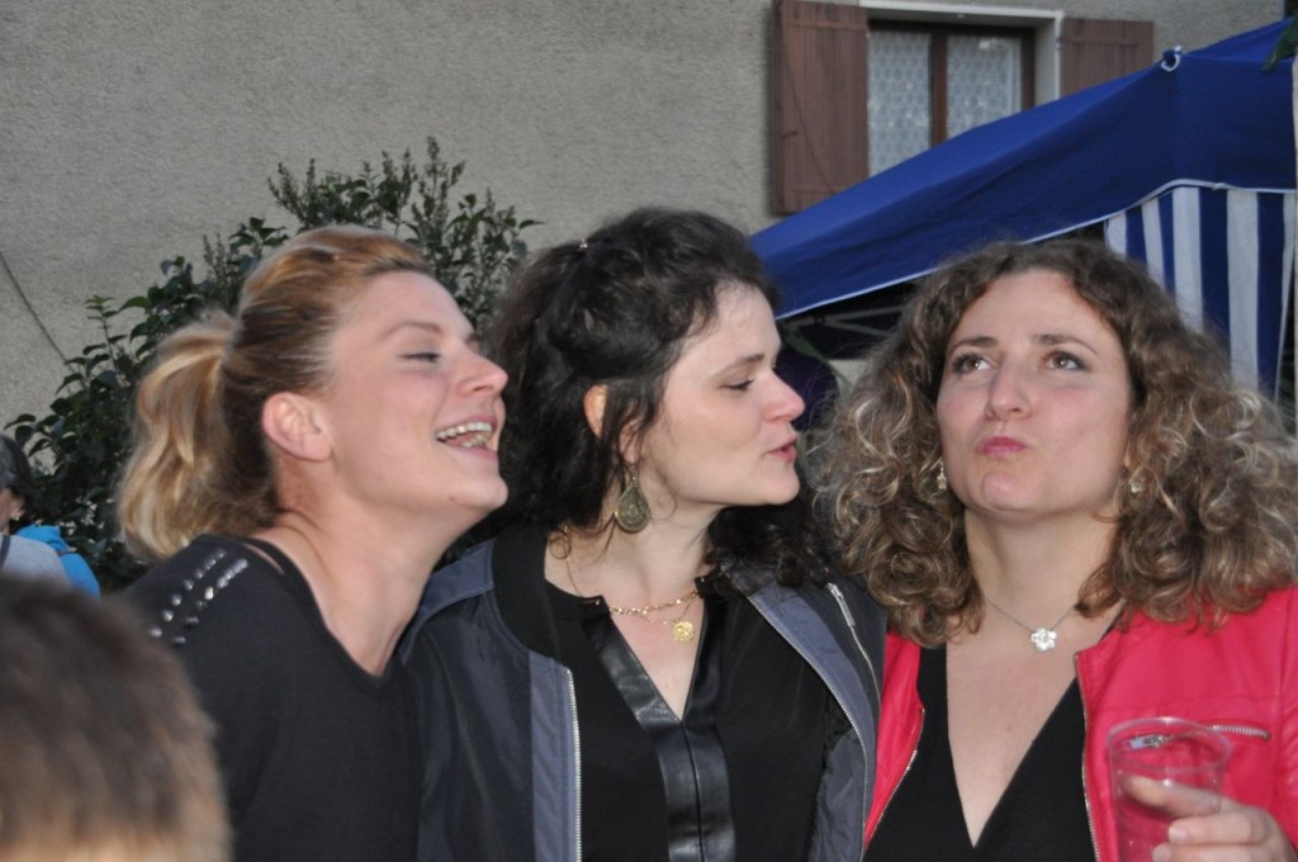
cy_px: 431
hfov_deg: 33.4
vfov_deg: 22.6
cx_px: 649
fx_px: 2161
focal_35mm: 60
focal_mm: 40
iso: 800
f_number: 4.8
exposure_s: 1/60
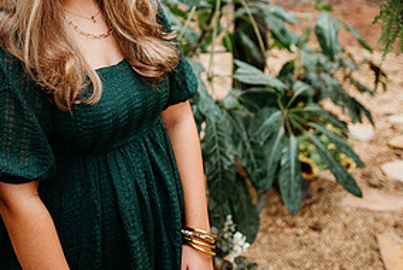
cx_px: 99
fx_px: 549
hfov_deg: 39.2
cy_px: 5
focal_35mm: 49
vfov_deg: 26.3
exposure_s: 1/250
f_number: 2.2
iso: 640
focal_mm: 24
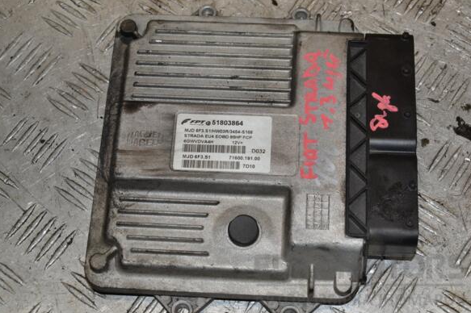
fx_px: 909
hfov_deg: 29.1
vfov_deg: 19.6
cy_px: 159
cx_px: 239
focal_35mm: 70
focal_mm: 45
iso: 800
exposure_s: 1/200
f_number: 8
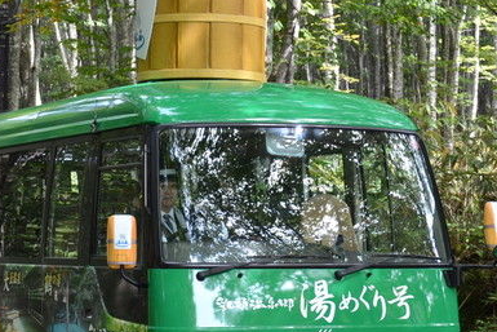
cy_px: 171
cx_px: 199
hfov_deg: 16.1
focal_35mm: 127
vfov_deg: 10.8
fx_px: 1754
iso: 400
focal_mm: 40
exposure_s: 1/125
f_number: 5.6
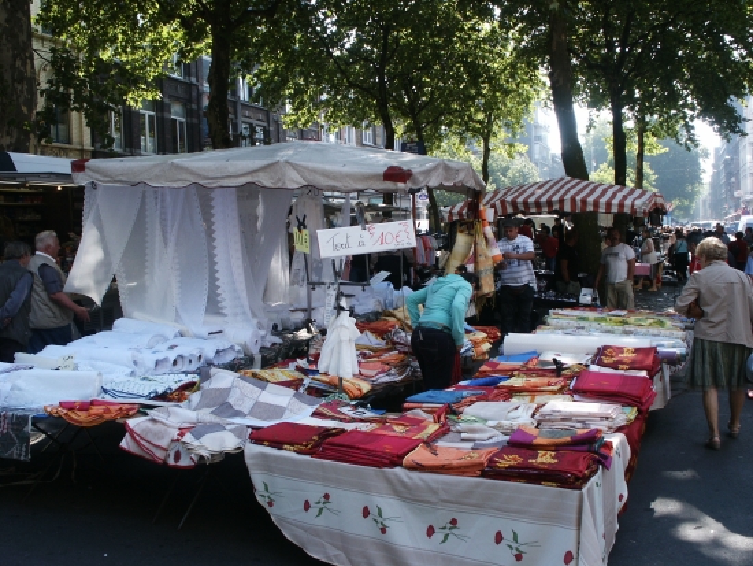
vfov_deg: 40.7
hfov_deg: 52.6
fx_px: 762
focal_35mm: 35
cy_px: 283
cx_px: 376
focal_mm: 7.18
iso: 64
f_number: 6.7
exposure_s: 1/45
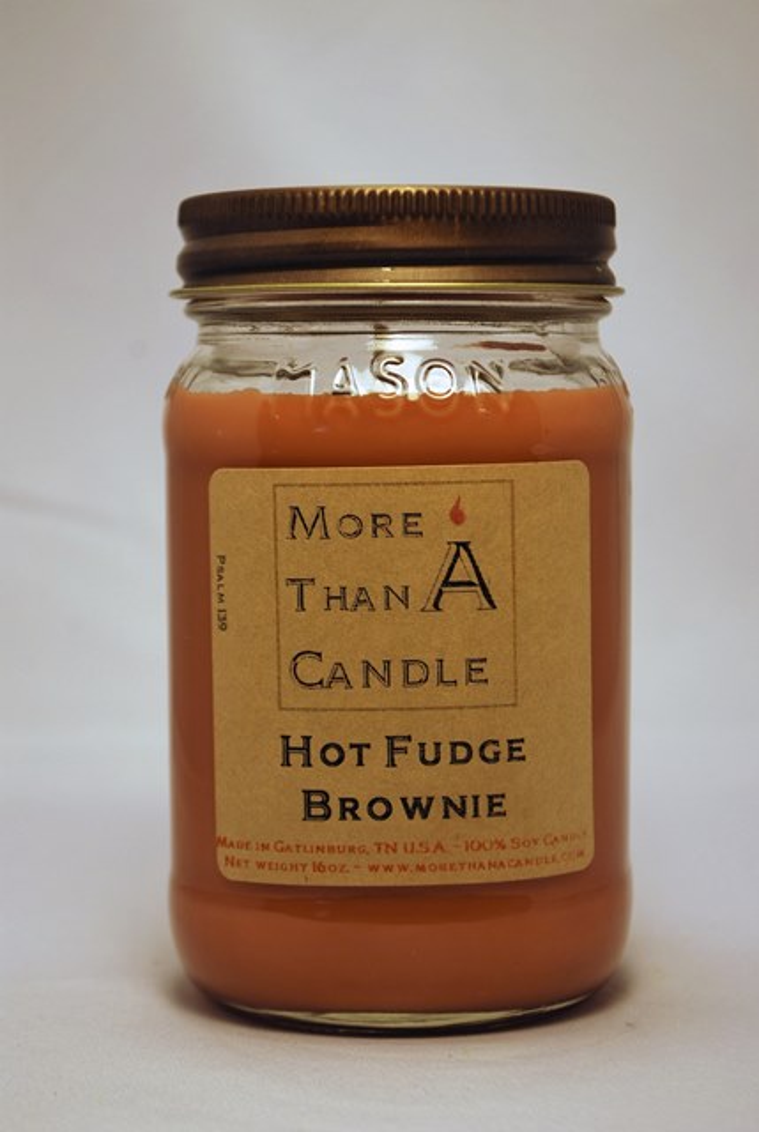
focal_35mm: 82
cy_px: 566
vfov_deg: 24.6
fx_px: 2599
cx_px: 380
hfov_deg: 16.6
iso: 200
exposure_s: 1/125
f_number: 5.6
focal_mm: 55
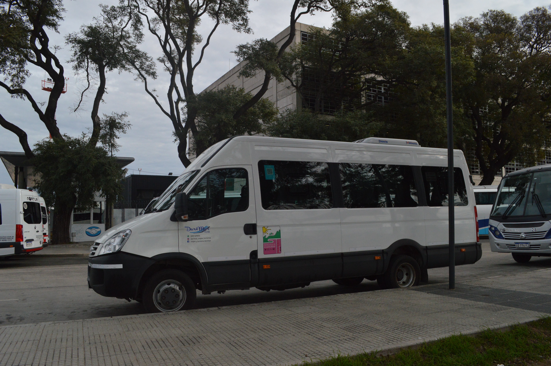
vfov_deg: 47.8
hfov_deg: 67.4
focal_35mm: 27
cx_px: 276
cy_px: 183
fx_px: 413
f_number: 7.1
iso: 800
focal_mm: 18
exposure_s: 1/3200
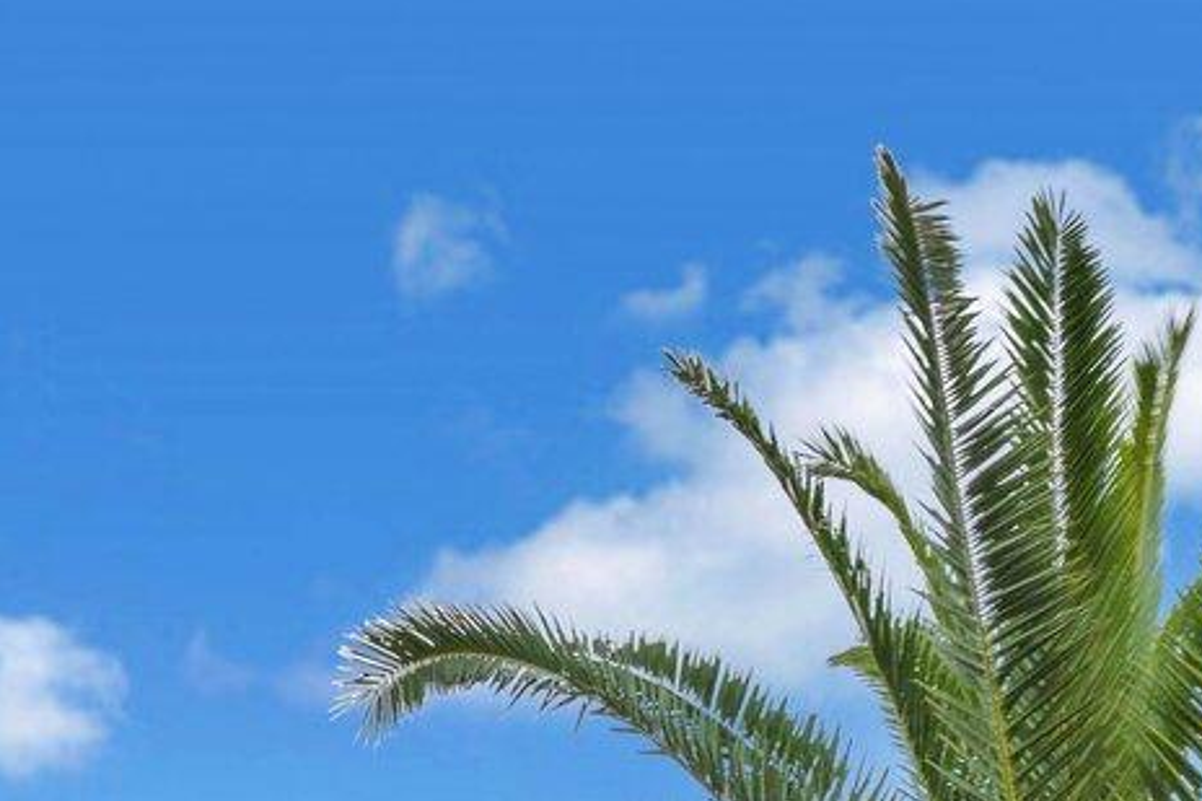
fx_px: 1769
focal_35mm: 53
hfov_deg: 37.5
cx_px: 619
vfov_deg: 16.8
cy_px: 1711
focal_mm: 12
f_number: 10
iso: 200
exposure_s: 1/13
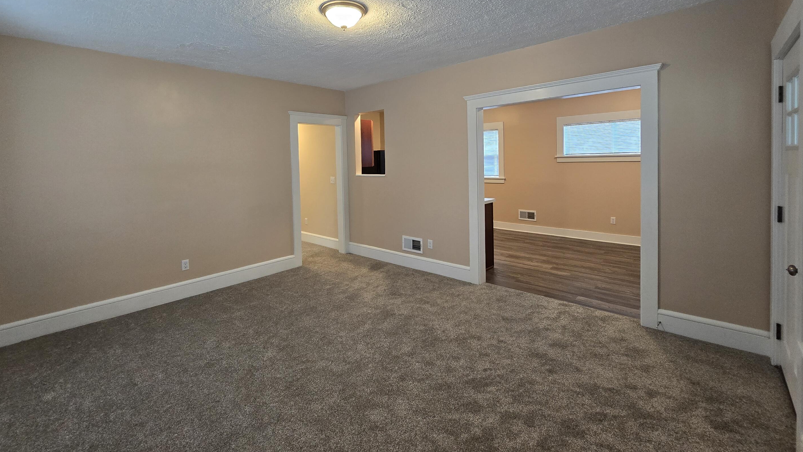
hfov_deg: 103.0
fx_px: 319
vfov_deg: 69.4
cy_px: 170
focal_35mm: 15
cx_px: 396
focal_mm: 2.2
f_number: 2.2
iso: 250
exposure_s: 1/60
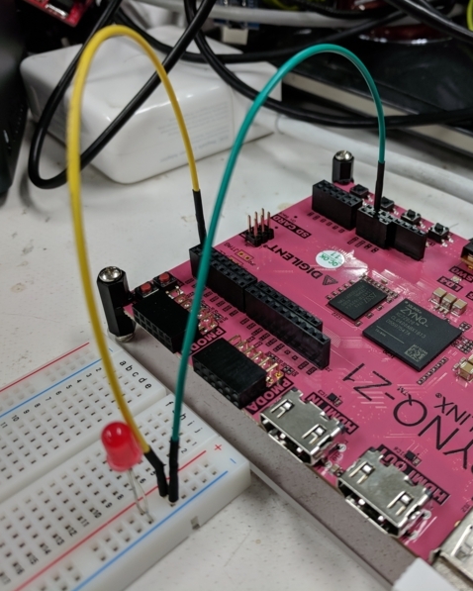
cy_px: 295
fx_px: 595
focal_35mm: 34
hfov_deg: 42.7
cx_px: 321
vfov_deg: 52.8
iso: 98
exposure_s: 1/120
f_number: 2
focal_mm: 4.67
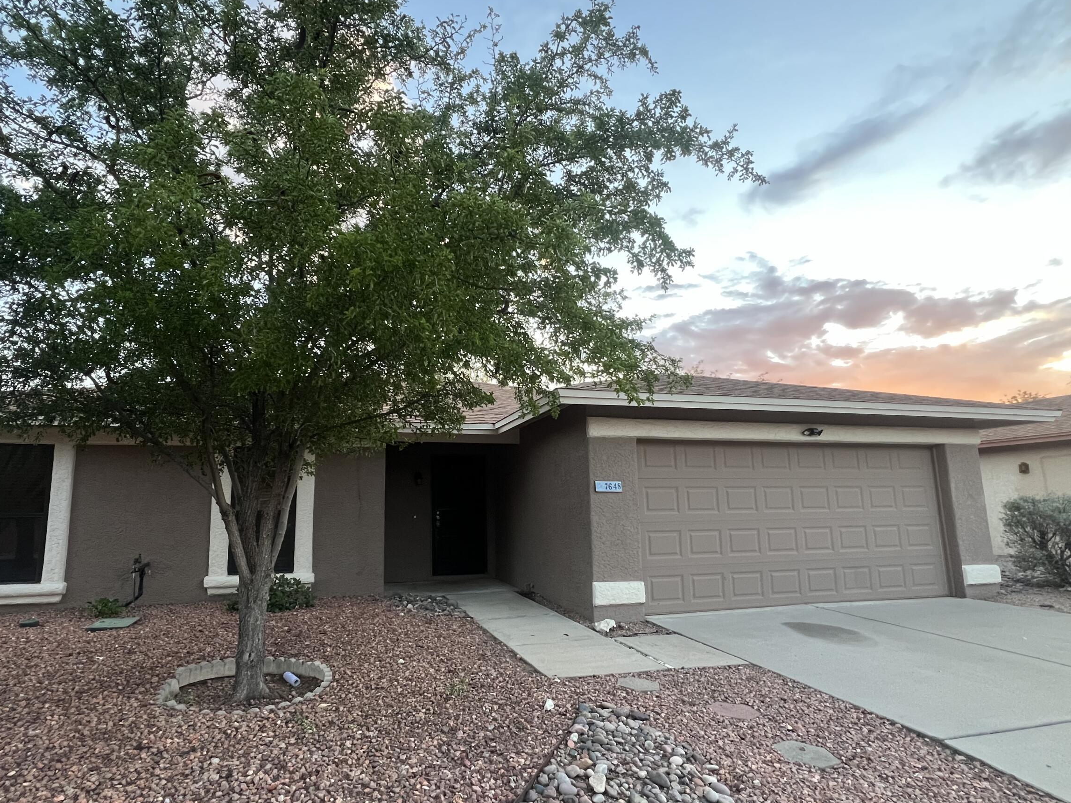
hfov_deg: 90.6
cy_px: 423
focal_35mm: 17
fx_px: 526
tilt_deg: +11.3
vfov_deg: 74.7
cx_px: 473
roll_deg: +0.8
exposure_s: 1/99
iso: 250
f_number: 1.8
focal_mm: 1.57
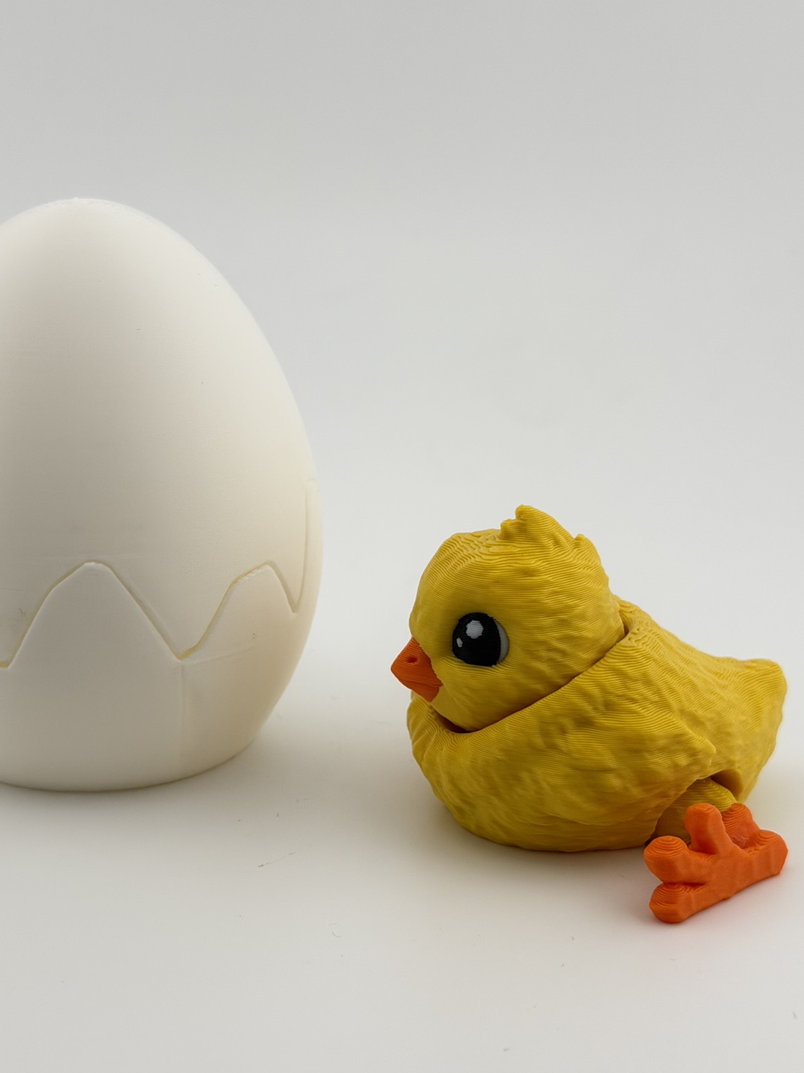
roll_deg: -0.6
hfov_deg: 23.2
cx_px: 306
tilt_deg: -17.1
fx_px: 1951
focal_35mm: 63
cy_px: 575
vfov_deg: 30.7
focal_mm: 6.76
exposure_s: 1/2342
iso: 64
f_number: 1.78
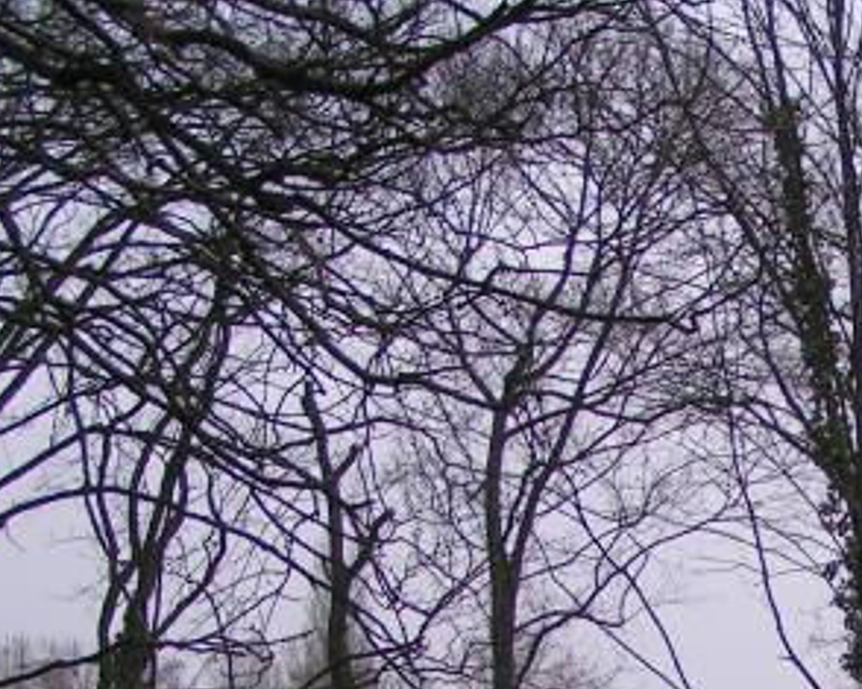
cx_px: 894
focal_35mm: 101
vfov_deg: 14.6
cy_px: 877
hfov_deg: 18.4
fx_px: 2576
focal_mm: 5.8
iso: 50
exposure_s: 1/640
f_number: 2.8
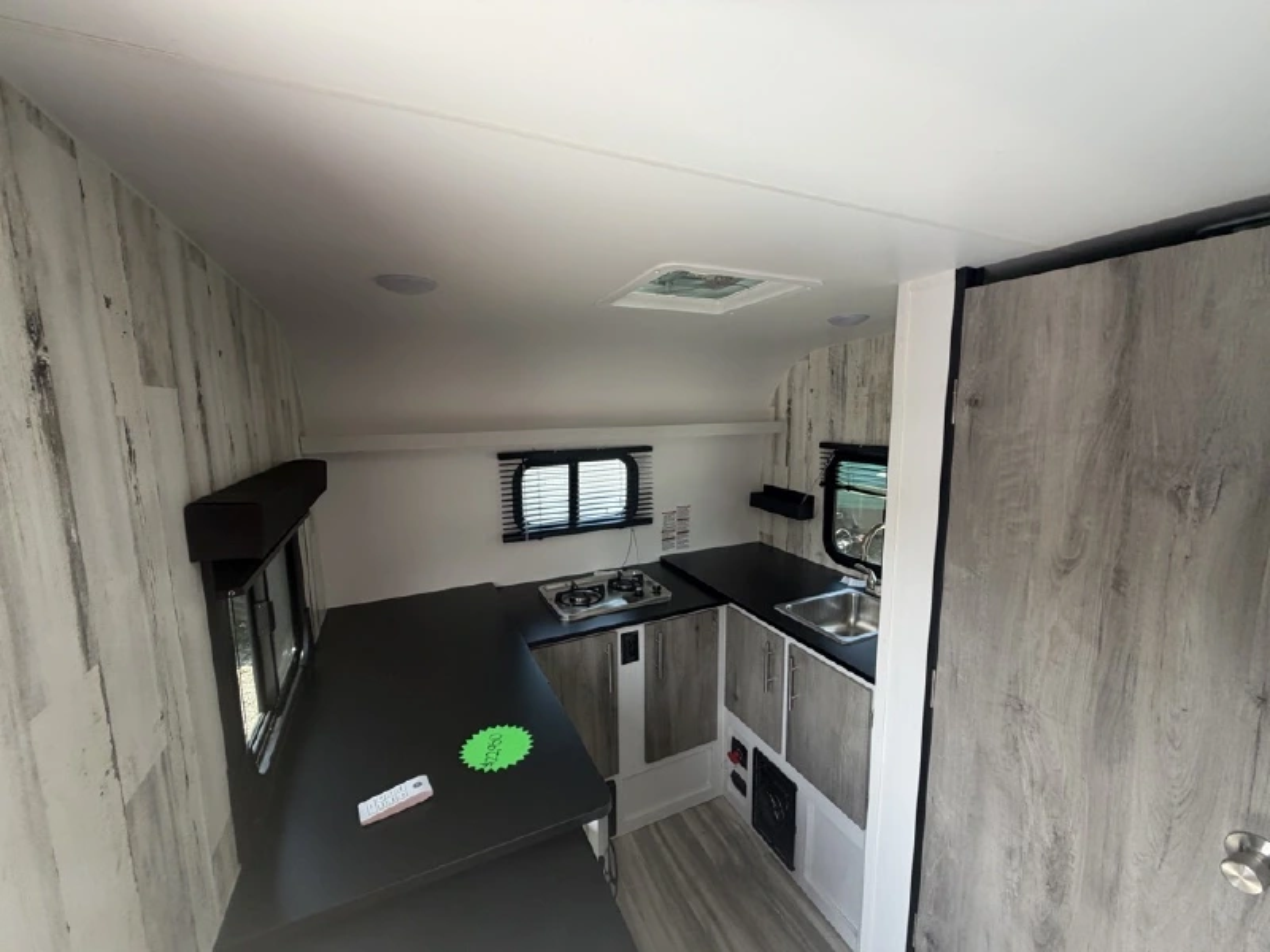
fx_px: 514
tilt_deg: -4.4
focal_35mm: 14
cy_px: 476
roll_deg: +1.5
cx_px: 635
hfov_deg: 102.1
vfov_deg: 85.7
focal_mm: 2.22
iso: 100
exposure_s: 1/121
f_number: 2.2
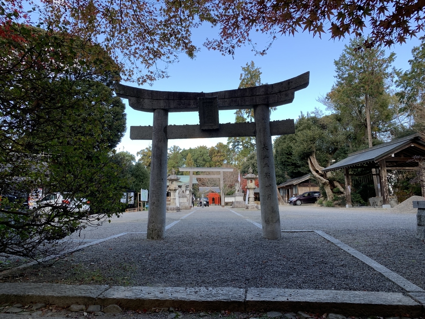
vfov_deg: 53.1
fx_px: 319
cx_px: 212
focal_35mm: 26
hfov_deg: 67.3
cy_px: 160
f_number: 1.8
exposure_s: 1/155
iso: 25
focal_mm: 4.25
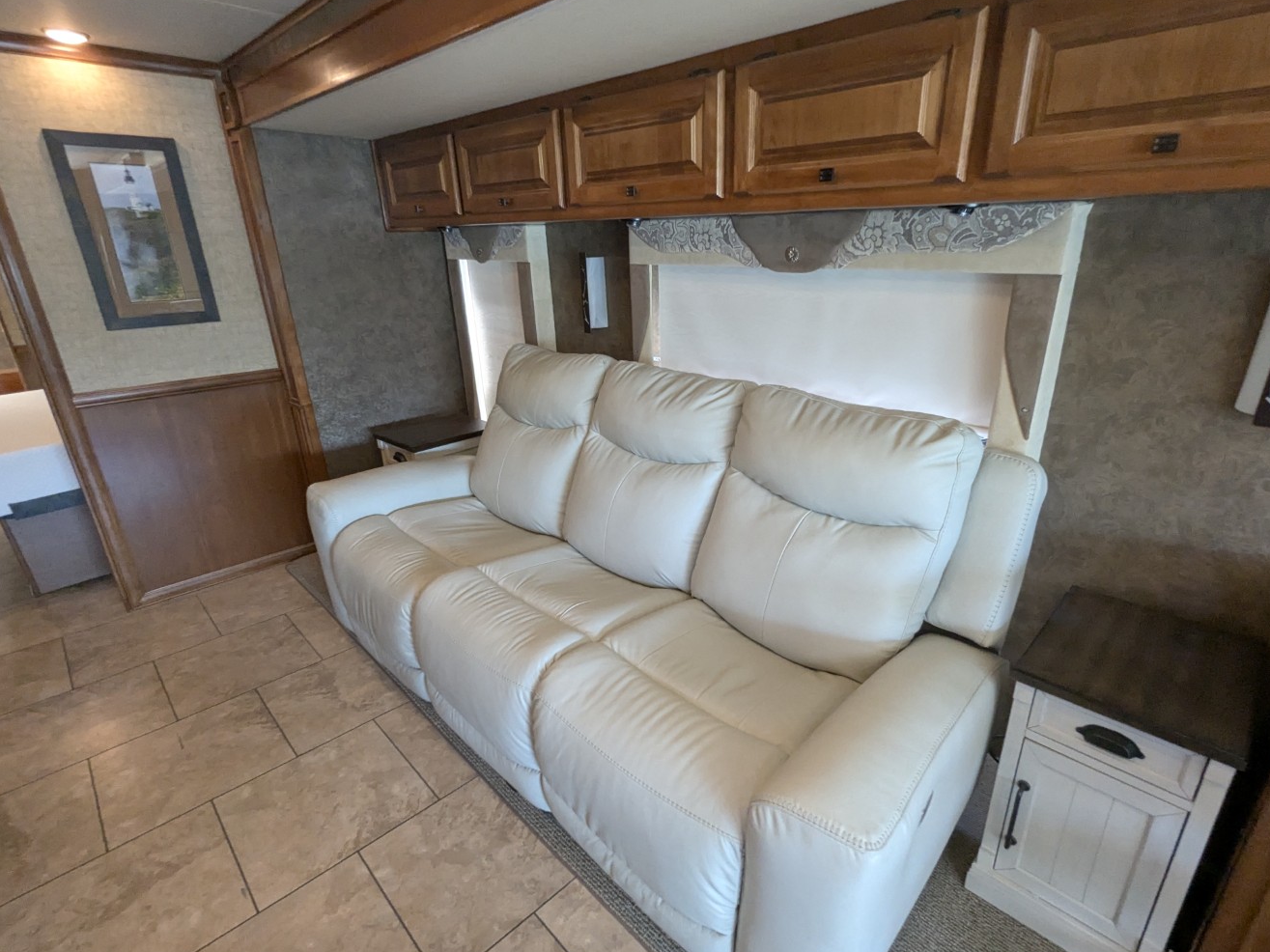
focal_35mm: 17
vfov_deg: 74.7
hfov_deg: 91.0
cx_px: 656
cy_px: 494
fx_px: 624
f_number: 2.2
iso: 464
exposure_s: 1/77.3
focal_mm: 2.35
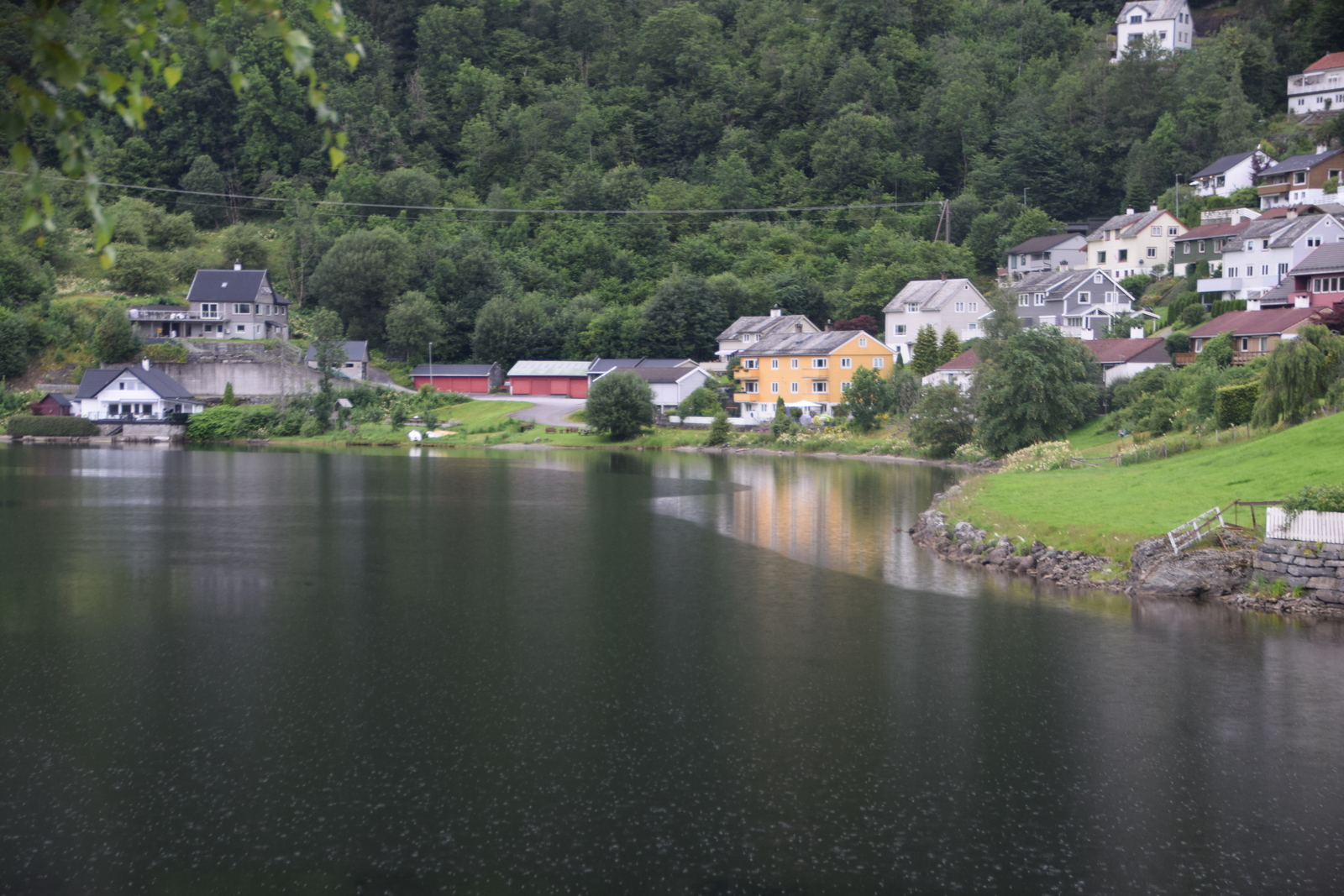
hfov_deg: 24.6
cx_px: 672
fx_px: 3080
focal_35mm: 82
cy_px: 448
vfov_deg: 16.6
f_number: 6.3
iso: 400
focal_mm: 55
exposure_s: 1/160
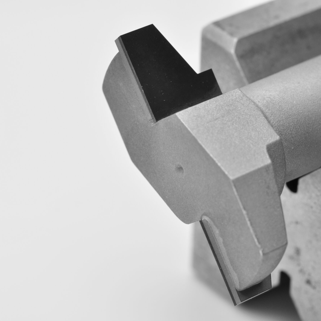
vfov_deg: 15.0
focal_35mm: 116
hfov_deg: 15.0
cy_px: 162
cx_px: 180
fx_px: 1217
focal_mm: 60
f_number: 16
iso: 250
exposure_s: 1/6
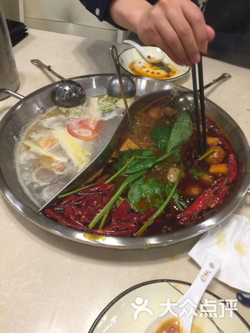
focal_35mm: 29
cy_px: 166
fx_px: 279
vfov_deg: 61.7
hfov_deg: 48.2
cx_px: 125
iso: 40
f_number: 2.2
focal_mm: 4.15
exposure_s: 1/17
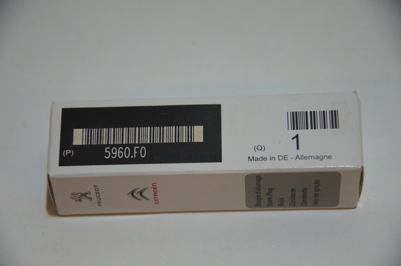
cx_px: 200
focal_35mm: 158
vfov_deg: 8.7
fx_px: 1751
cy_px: 133
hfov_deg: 13.1
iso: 2500
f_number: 5.6
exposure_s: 1/1000
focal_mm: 105
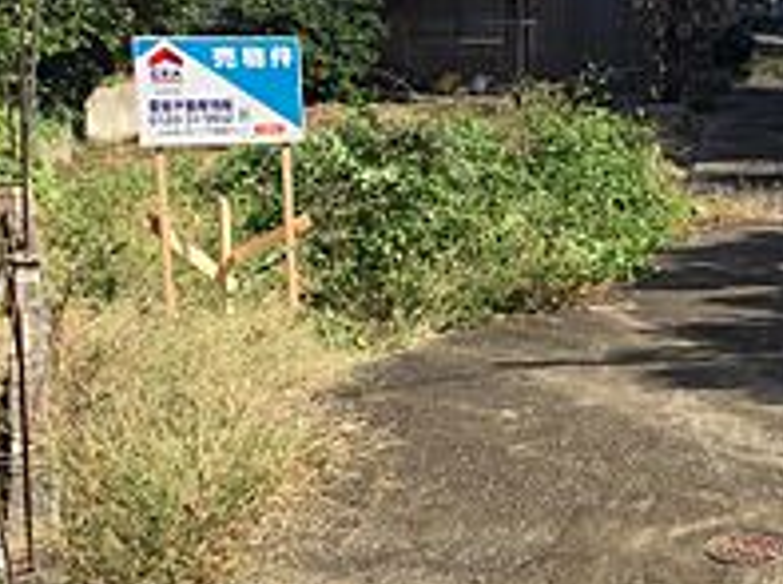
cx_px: 640
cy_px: 306
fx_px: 1332
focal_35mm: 59
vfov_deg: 24.7
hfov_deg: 31.8
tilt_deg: -12.0
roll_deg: -1.1
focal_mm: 4.15
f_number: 2.2
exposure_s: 1/1163
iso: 32
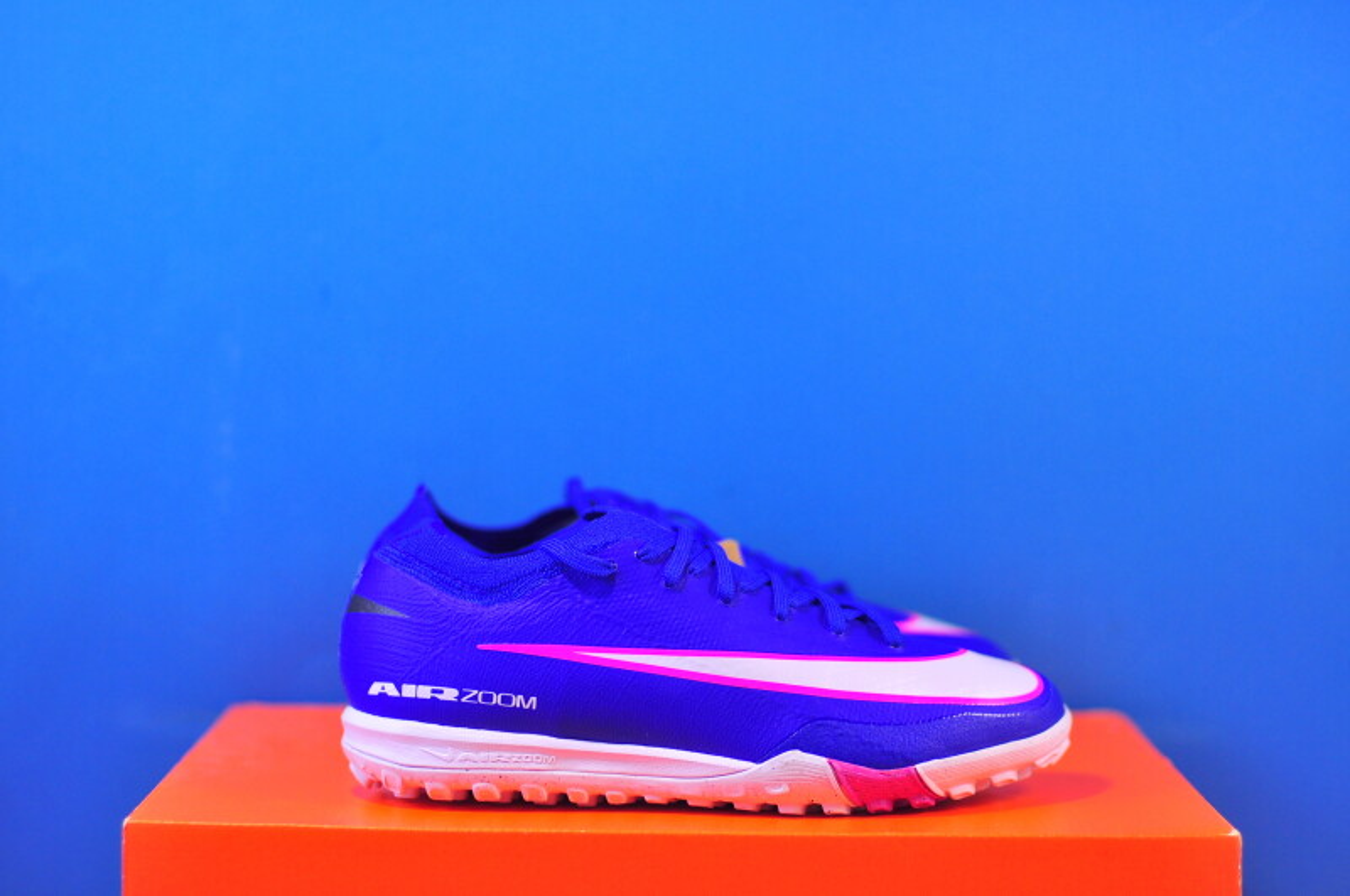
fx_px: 2808
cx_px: 675
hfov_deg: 27.0
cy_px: 448
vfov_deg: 18.1
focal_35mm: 75
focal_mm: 50
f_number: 2
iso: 250
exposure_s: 1/320
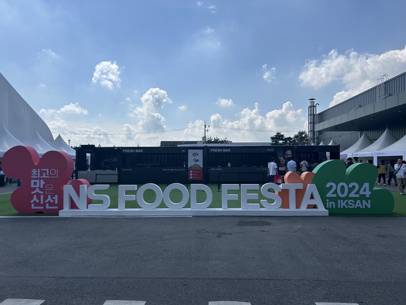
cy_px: 152
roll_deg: +0.0
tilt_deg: +2.1
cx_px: 203
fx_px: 305
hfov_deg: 67.3
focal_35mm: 26
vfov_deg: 53.1
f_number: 1.5
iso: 50
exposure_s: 1/8696
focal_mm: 5.7
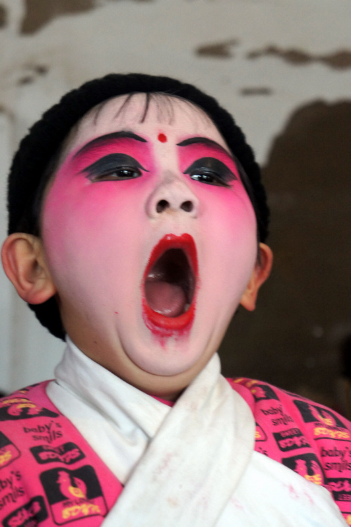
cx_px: 176
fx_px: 1209
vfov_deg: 24.6
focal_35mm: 82
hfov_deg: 16.5
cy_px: 264
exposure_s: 1/20
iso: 1600
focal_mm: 55
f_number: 5.6
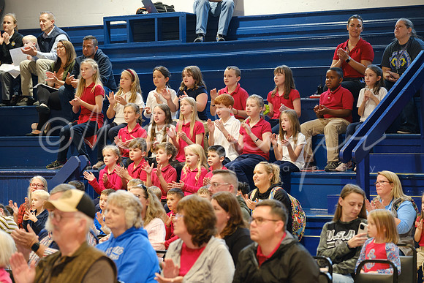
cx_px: 212
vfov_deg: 10.1
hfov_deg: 15.1
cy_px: 142
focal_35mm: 136
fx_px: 1602
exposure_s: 1/100
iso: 1600
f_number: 3.2
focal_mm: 90.6
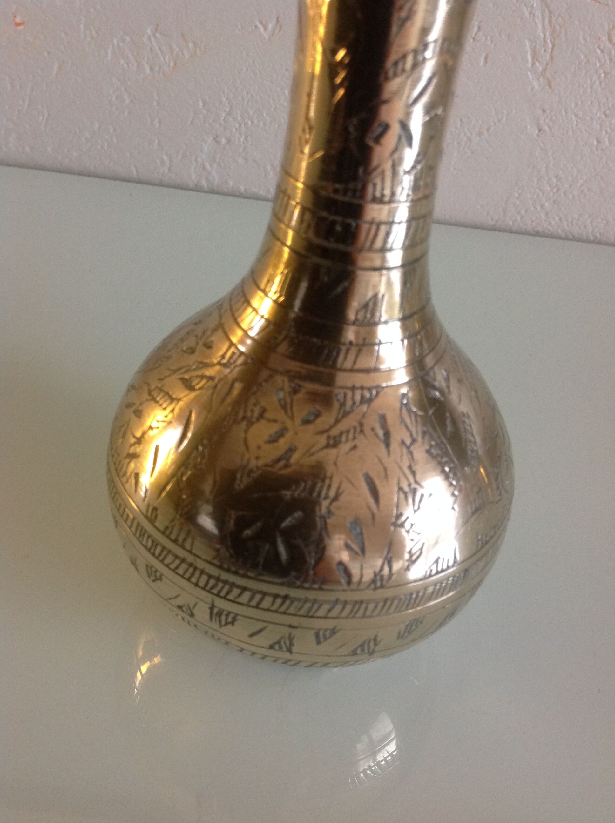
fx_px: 831
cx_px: 308
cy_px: 412
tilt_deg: -37.2
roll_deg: -7.4
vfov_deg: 52.7
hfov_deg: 40.6
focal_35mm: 35
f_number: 2.4
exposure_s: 1/15
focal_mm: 4.28
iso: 200
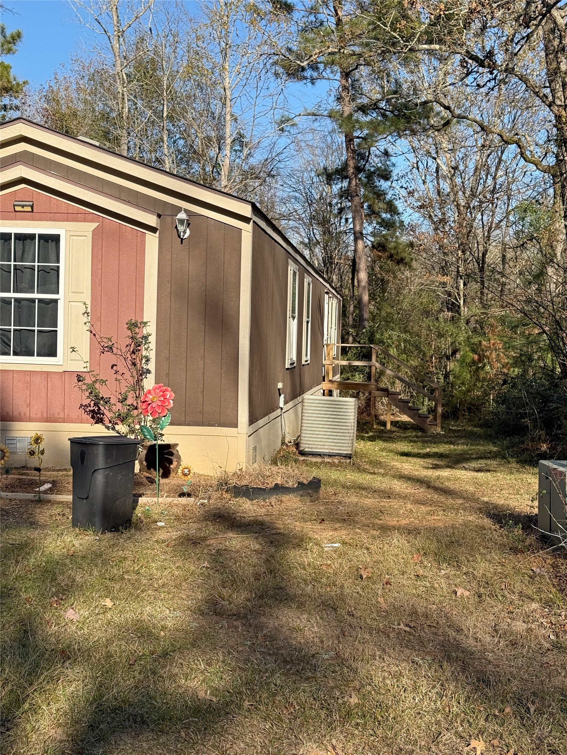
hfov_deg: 30.3
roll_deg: -2.0
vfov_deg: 39.7
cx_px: 284
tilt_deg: -1.3
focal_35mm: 48
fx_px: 1048
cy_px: 378
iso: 64
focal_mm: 6.76
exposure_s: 1/3378
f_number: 1.78
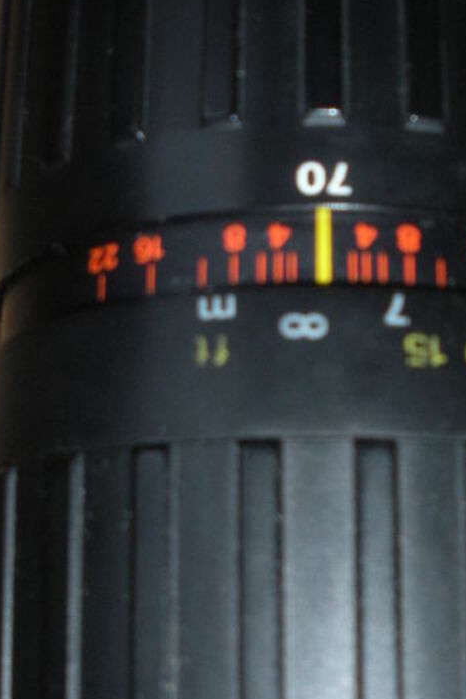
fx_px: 1359
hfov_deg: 19.3
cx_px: 348
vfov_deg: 28.8
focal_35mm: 70
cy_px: 354
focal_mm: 6.3
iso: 200
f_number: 3.5
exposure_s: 1/60
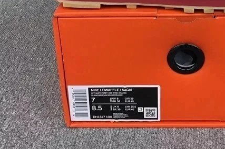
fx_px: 425
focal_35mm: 68
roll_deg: +0.5
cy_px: -19
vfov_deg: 19.1
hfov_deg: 29.1
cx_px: 178
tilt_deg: -20.7
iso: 25
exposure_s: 1/244
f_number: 2.4
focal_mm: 3.3
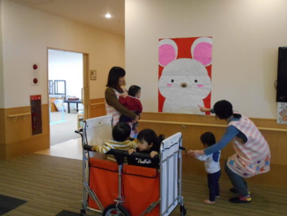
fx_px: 249
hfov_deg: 59.7
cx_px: 163
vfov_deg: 46.7
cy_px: 98
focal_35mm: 30
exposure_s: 1/60
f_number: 3.2
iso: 800
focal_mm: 4.6
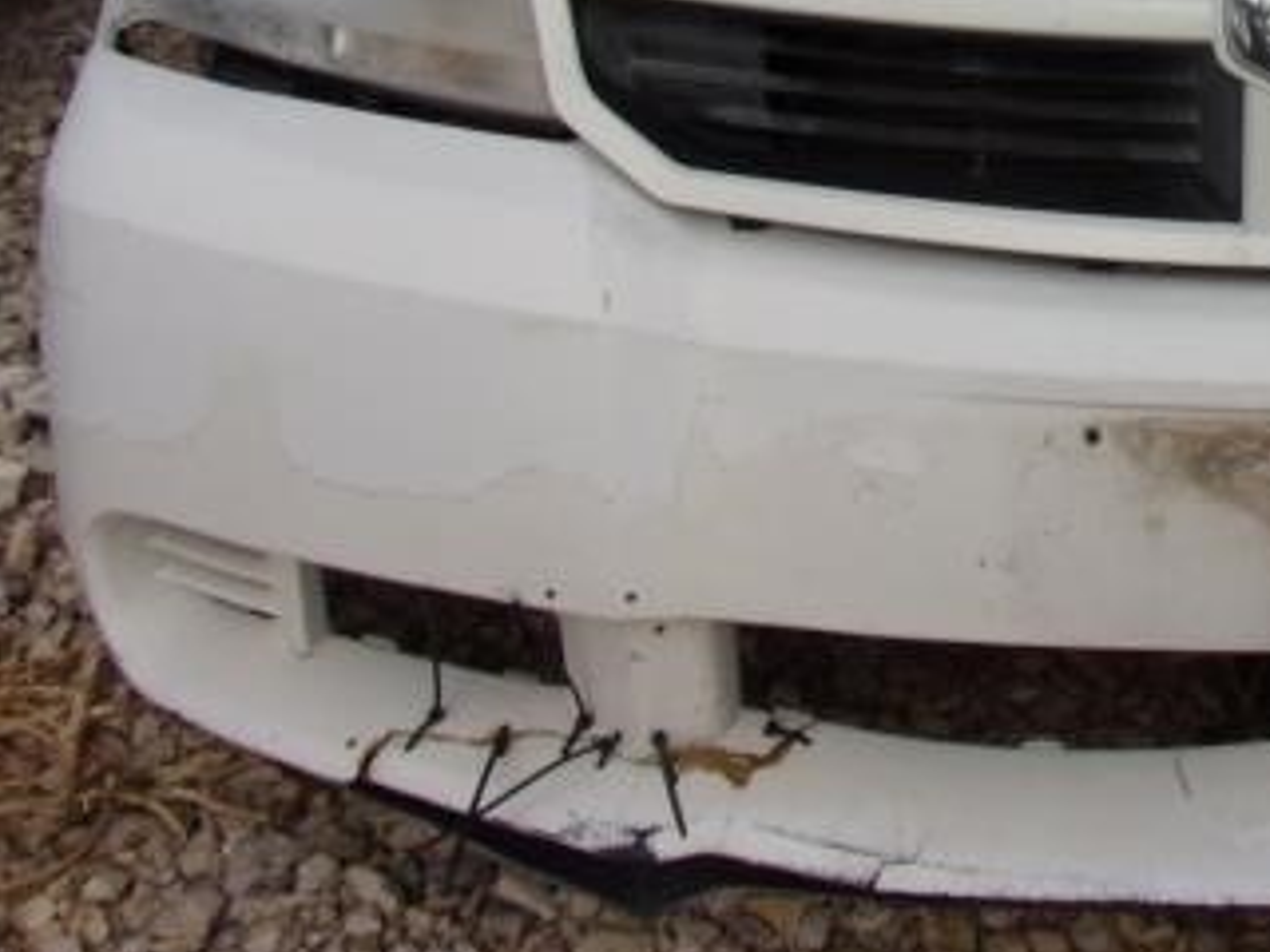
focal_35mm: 60
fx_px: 2201
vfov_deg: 22.6
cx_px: 1330
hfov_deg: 29.6
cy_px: -178
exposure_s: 1/750
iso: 80
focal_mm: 4.3
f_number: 3.3
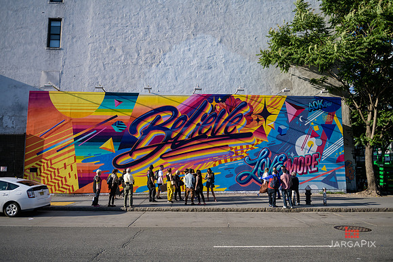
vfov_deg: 48.0
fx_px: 295
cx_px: 196
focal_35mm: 27
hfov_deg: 67.4
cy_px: 131
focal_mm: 27
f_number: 3.2
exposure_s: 1/2500
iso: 200
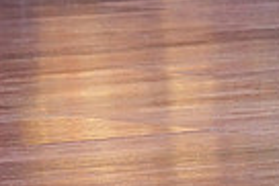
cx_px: 574
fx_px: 4453
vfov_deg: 2.4
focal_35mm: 574
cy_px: -193
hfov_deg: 3.6
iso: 8000
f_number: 5
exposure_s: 1/400
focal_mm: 135
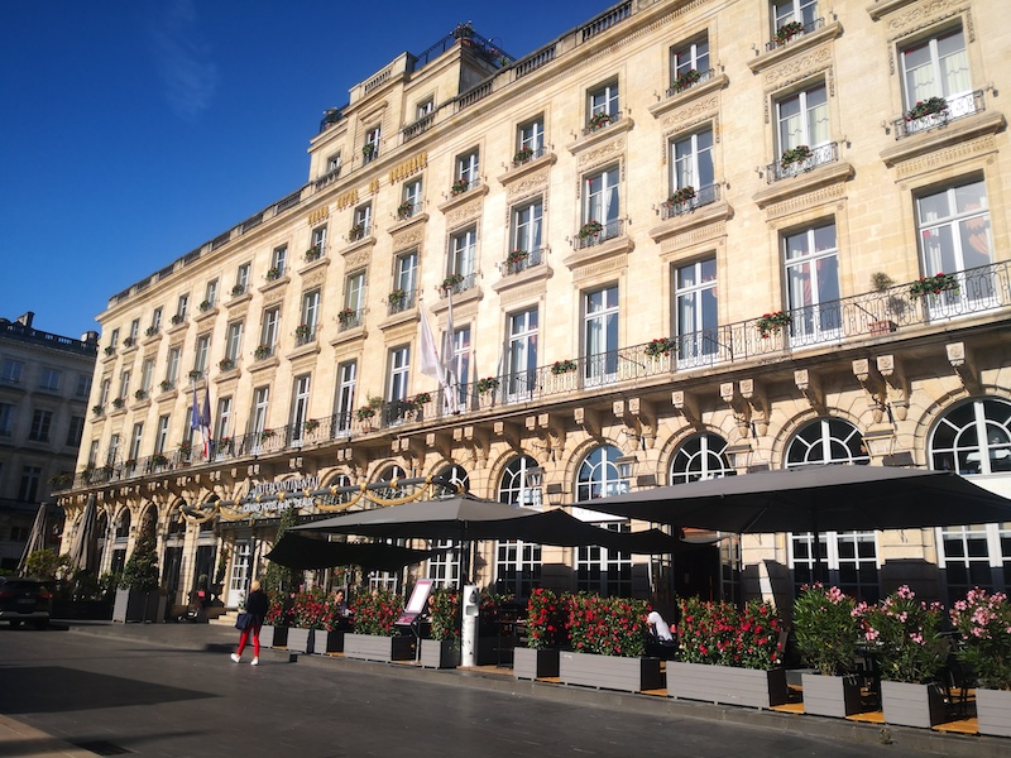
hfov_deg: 65.3
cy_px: 379
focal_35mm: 27
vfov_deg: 51.4
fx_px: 789
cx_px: 506
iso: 50
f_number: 1.6
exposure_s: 1/2217
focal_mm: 3.95
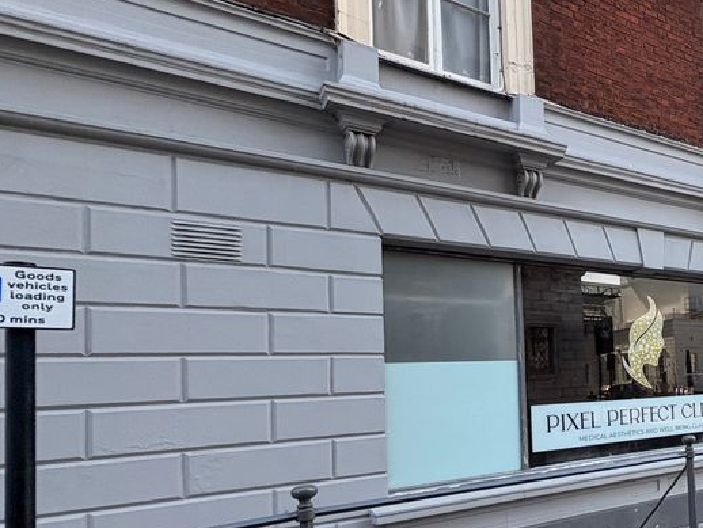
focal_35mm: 30
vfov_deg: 46.1
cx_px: 748
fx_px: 610
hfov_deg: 46.6
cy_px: 352
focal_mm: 2.22
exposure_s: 1/407
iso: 64
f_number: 2.2
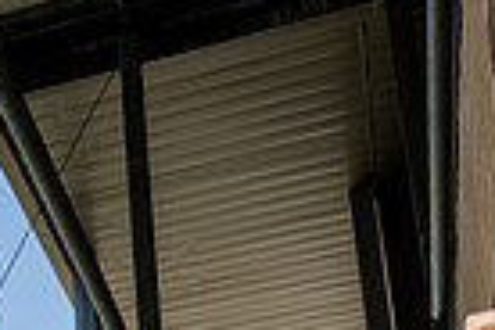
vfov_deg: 12.6
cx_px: 118
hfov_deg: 23.6
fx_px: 1169
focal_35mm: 85
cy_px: 789
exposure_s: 1/200
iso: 80
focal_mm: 26
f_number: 6.3
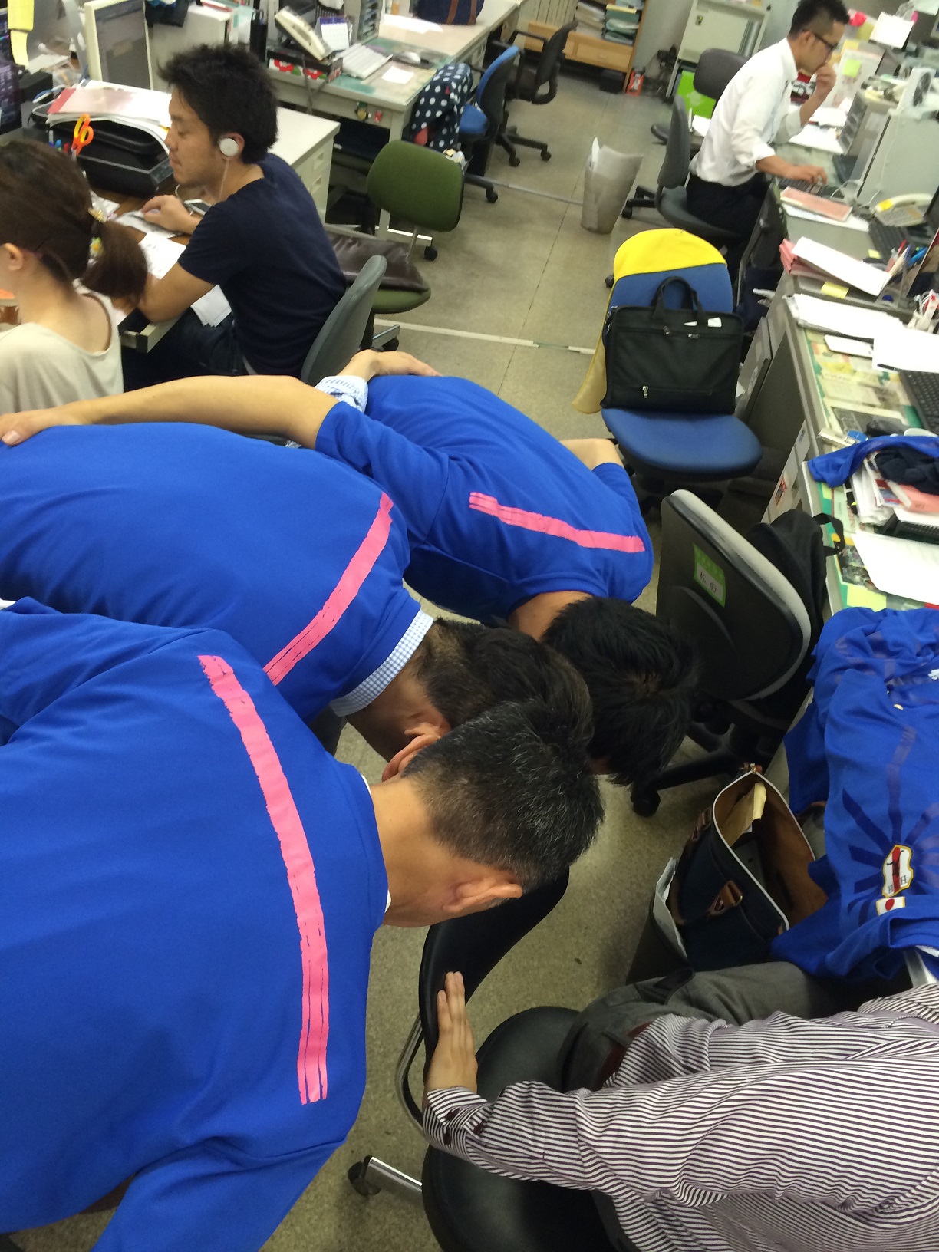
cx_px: 470
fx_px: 1085
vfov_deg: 60.0
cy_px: 626
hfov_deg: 46.8
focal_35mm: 30
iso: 100
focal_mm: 4.12
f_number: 2.2
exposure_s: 1/30
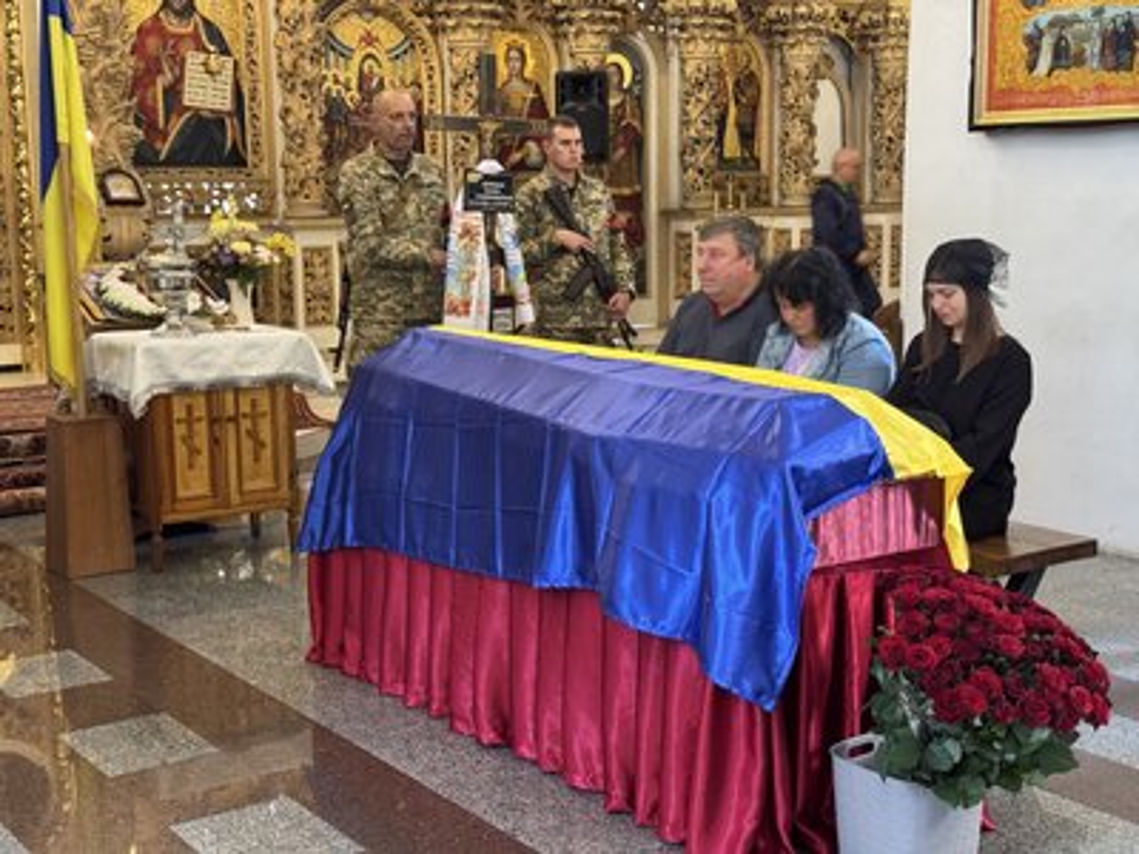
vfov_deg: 30.3
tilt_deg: -8.8
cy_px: 427
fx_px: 1579
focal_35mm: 48
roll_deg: +1.1
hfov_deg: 39.7
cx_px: 570
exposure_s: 1/33
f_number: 1.78
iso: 500
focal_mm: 6.76
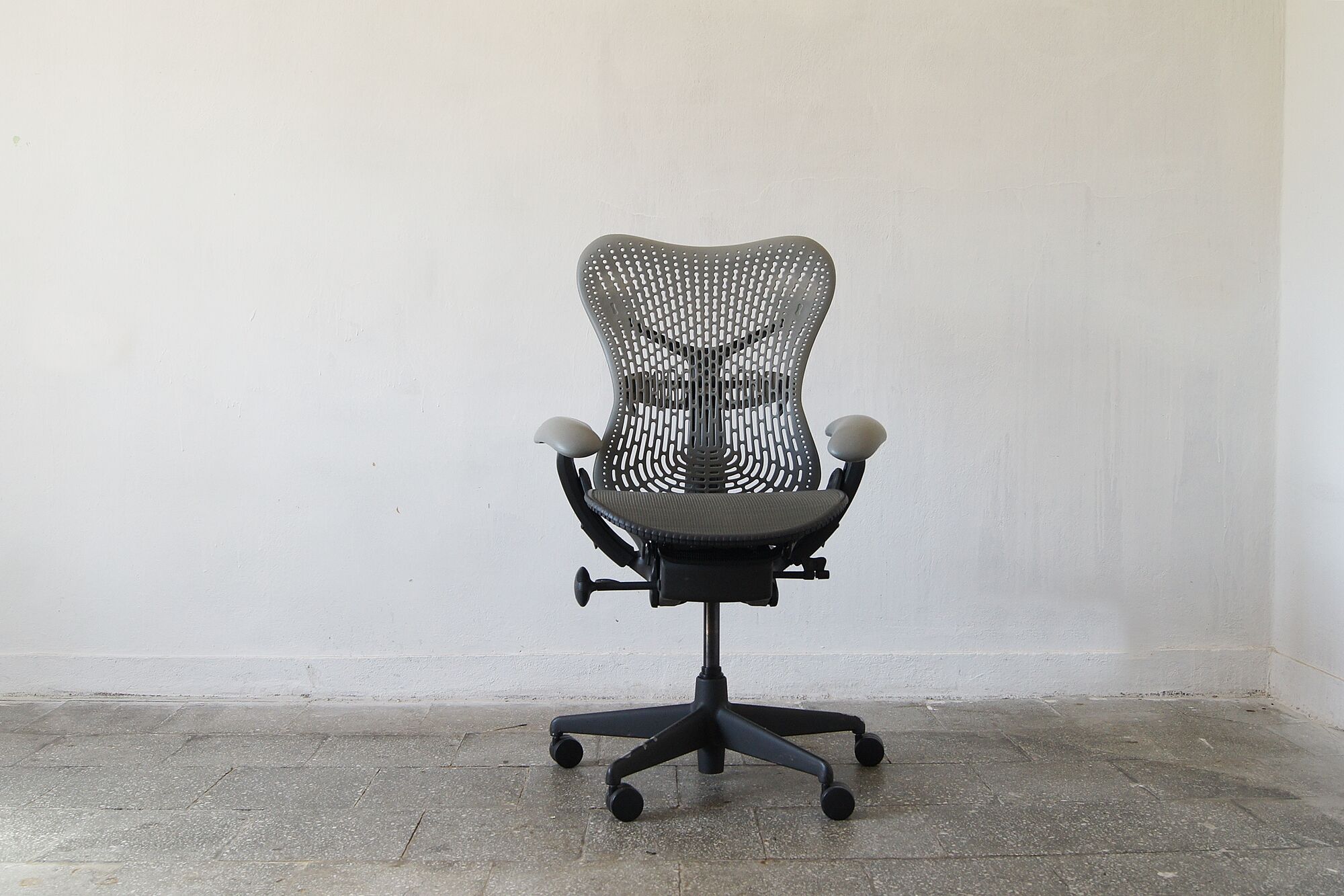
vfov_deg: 36.9
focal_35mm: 36
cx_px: 672
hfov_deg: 53.1
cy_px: 448
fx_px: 1344
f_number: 5.6
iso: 400
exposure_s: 1/60
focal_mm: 24
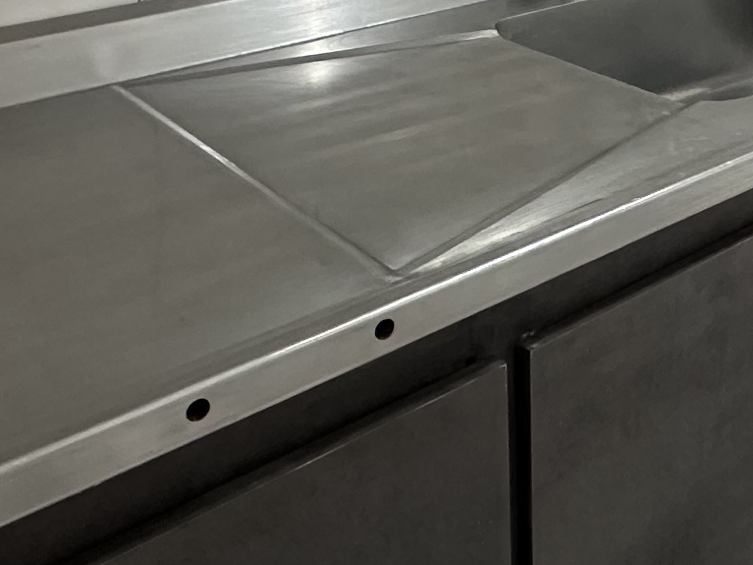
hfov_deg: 36.7
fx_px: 1088
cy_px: -41
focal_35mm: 50
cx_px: 620
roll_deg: -0.8
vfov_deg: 27.0
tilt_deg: -13.0
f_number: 2.2
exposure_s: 1/60
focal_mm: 2.22
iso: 500
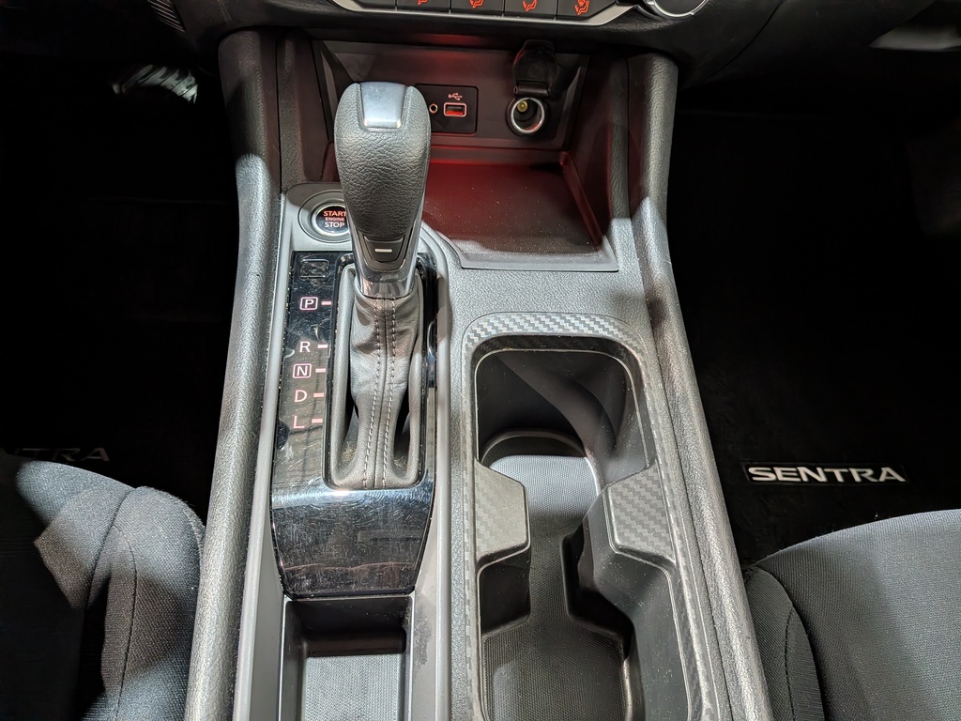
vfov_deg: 56.8
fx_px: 666
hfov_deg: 71.6
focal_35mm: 24
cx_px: 480
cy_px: 360
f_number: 1.7
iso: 65
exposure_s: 1/40
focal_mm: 4.53
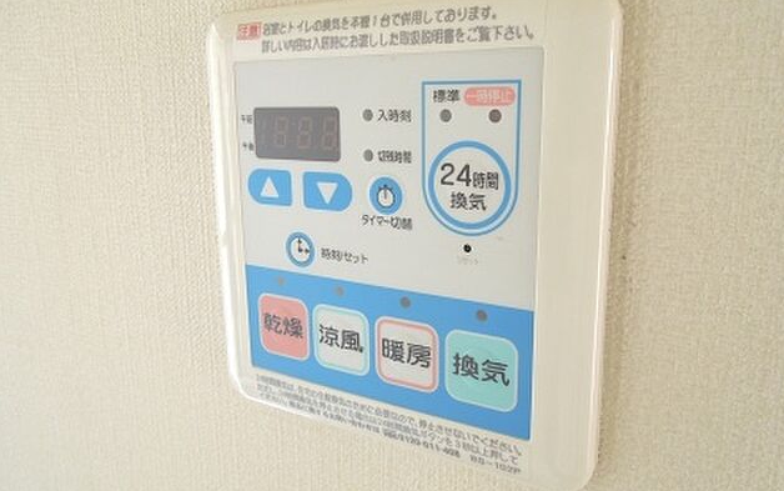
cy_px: 215
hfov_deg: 68.4
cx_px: 398
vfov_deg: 46.0
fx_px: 577
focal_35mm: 27
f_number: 3.3
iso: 400
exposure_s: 1/25
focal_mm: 4.5
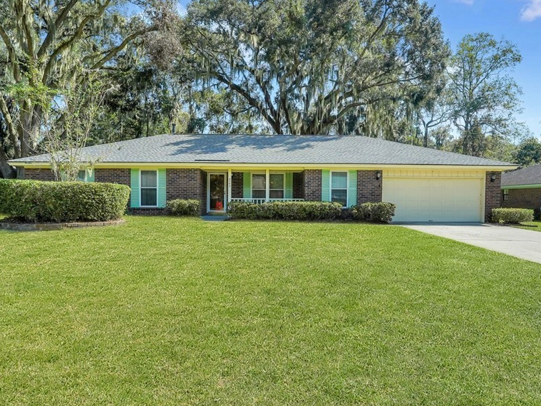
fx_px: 344
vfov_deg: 61.1
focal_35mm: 22
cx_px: 268
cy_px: 207
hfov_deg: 76.4
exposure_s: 1/320
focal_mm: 16
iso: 320
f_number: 9
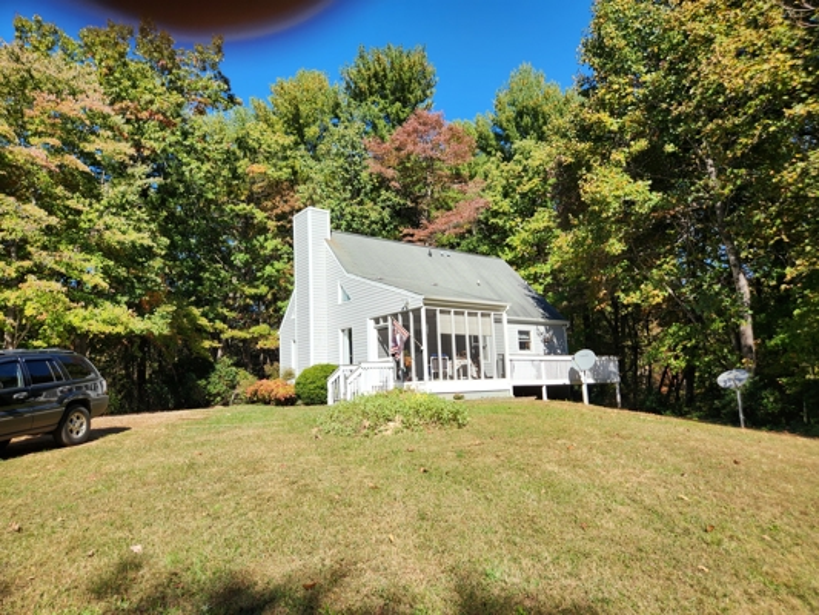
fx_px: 544
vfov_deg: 58.9
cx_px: 410
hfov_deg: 73.9
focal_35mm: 23
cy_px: 308
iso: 20
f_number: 1.8
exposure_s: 1/1192
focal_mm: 5.4
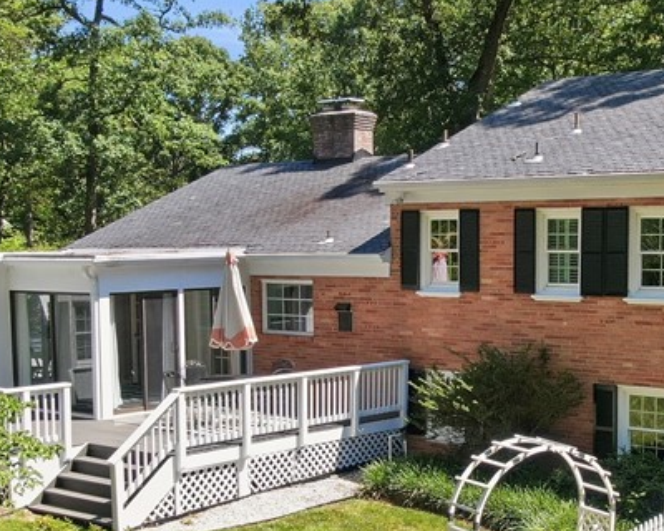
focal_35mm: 60
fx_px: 1179
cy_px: 358
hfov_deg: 31.3
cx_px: 430
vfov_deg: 25.2
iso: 100
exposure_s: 1/500
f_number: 2.8
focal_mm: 4.4
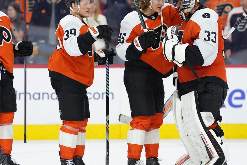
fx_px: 1516
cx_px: 123
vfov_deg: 6.2
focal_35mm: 221
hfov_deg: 9.3
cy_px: 79
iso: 1600
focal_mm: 150
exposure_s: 1/2000
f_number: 2.5
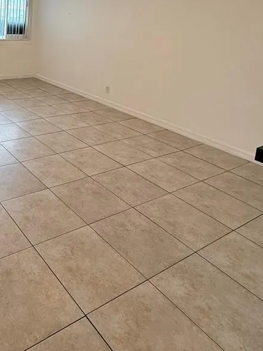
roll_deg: -2.4
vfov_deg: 54.9
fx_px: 294
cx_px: -1
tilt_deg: -4.9
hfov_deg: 41.7
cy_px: 45
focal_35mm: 29
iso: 80
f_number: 2.2
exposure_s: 1/120
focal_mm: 2.22
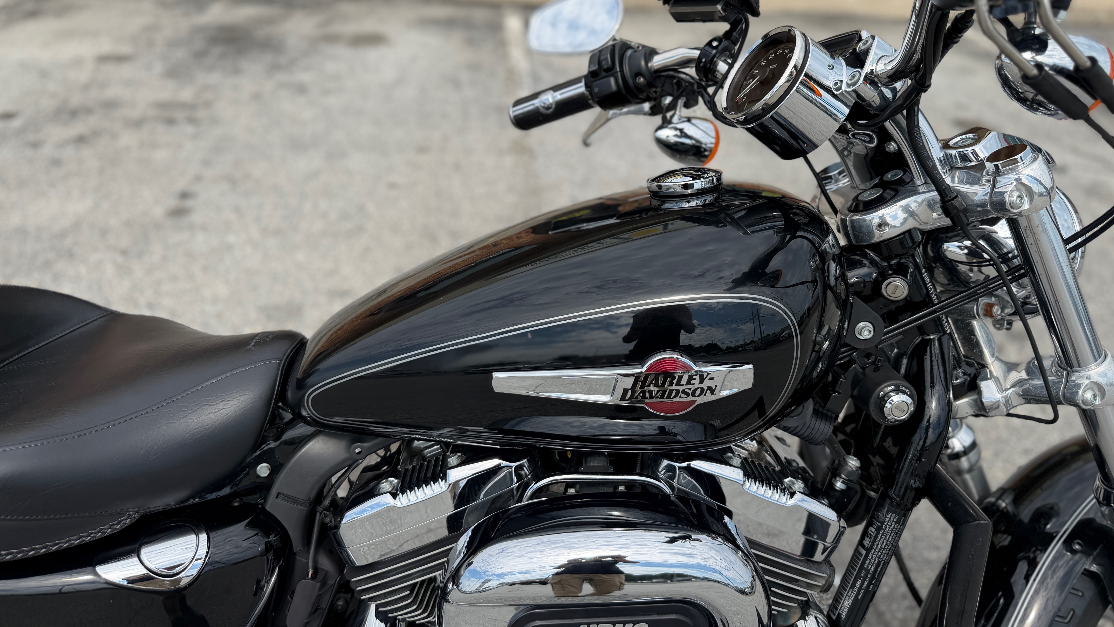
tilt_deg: -29.4
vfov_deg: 42.7
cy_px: 260
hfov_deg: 69.8
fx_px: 798
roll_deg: -3.4
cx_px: 570
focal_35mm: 27
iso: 100
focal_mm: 6.76
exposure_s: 1/4673
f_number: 1.78
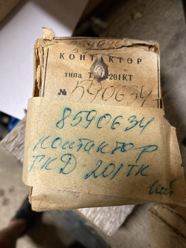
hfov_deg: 49.7
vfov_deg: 63.4
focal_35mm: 28
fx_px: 201
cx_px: 93
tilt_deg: -76.8
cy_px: 124
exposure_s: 1/56
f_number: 1.8
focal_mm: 3.99
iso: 320
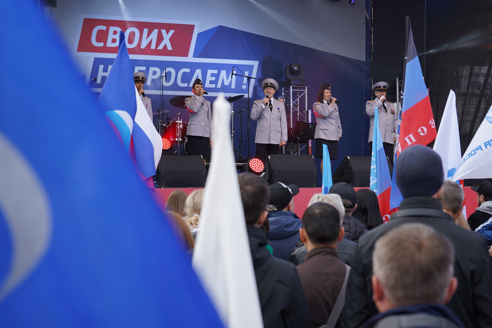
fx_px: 1120
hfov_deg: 24.8
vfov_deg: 16.6
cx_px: 277
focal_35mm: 82
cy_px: 153
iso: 100
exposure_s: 1/100
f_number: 5.6
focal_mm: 68
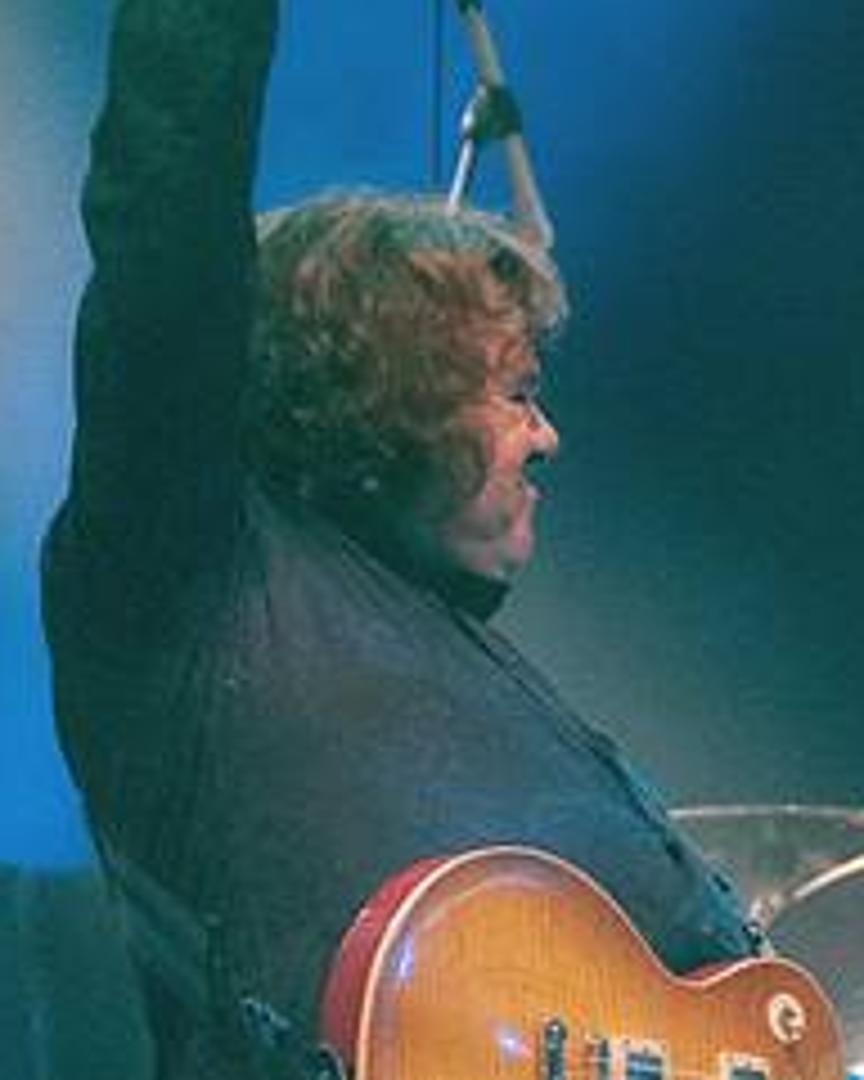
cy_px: 824
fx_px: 10804
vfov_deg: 5.7
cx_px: 554
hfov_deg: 4.6
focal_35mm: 338
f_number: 2.8
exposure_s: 1/320
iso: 3200
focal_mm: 80
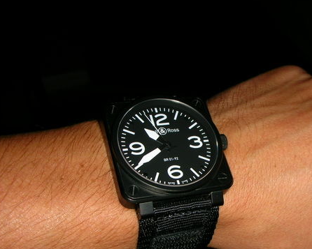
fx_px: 453
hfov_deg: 37.7
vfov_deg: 30.7
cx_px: 202
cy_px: 163
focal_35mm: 49
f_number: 8.5
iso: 50
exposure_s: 1/60.1
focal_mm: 5.8
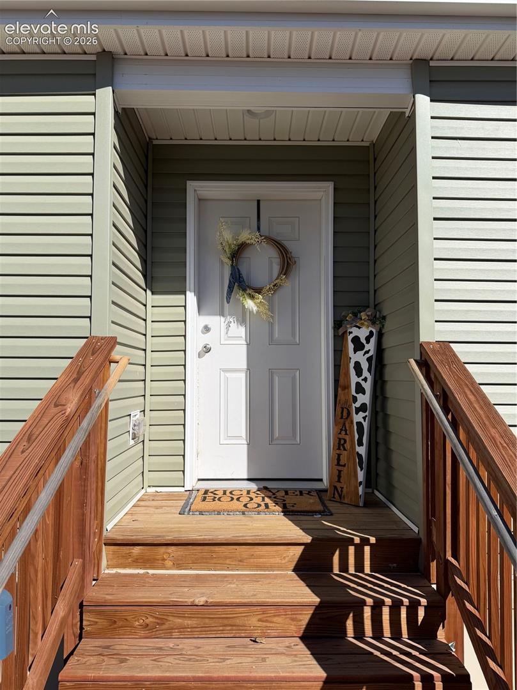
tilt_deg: +3.4
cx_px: 258
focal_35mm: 24
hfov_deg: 56.8
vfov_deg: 71.6
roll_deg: -0.4
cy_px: 345
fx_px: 478
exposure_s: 1/6173
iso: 80
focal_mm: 6.76
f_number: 1.78
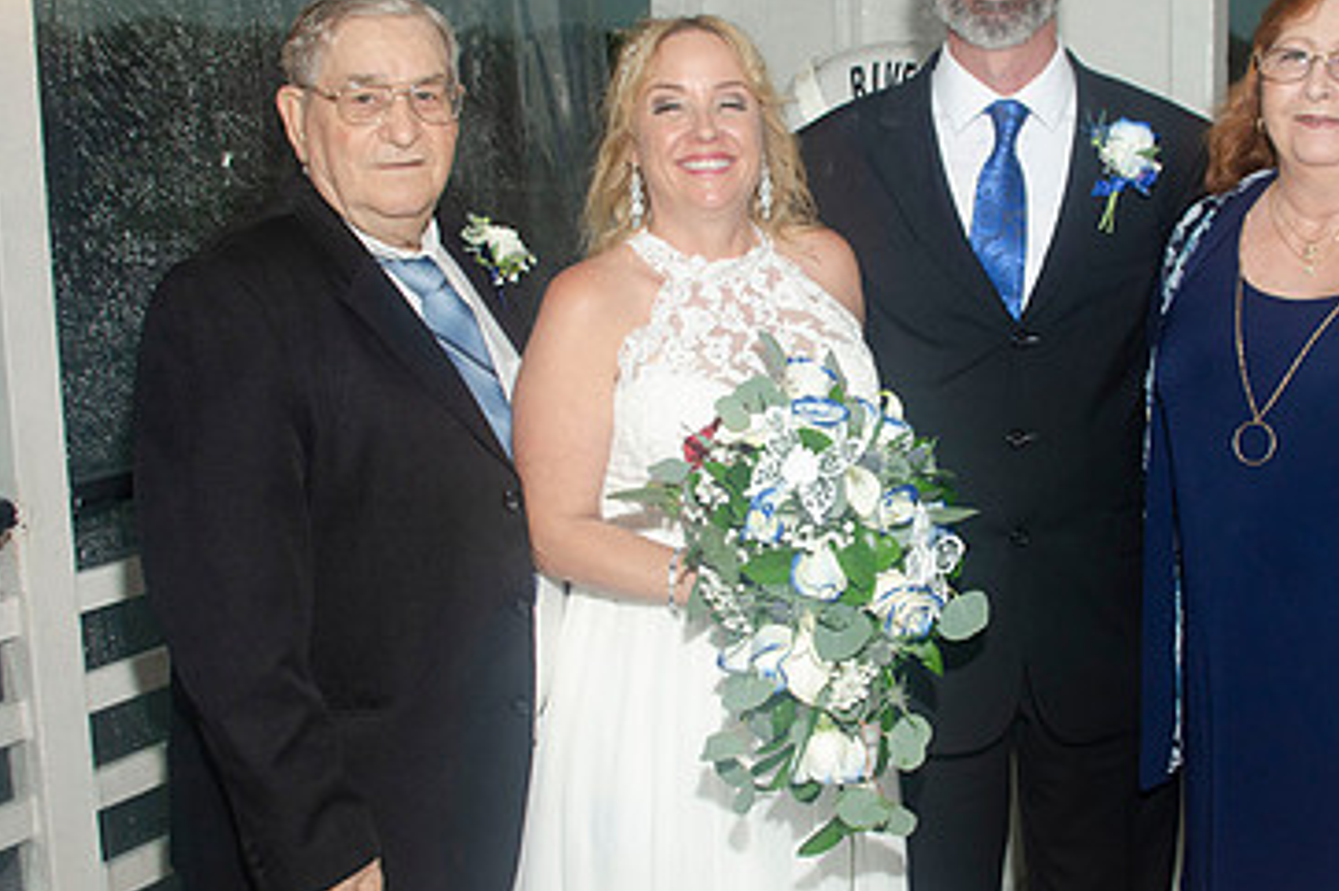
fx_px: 1784
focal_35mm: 48
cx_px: 891
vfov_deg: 28.0
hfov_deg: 40.6
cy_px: 399
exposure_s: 1/125
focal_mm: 20
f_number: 5.6
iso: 400
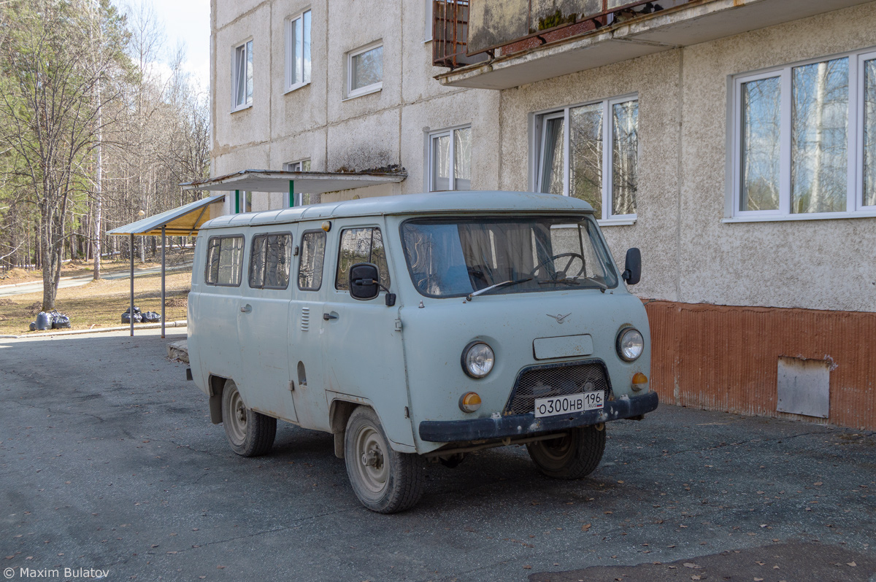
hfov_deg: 49.6
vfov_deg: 34.2
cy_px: 291
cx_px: 438
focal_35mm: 39
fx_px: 948
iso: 200
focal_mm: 26
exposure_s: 1/200
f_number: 6.3
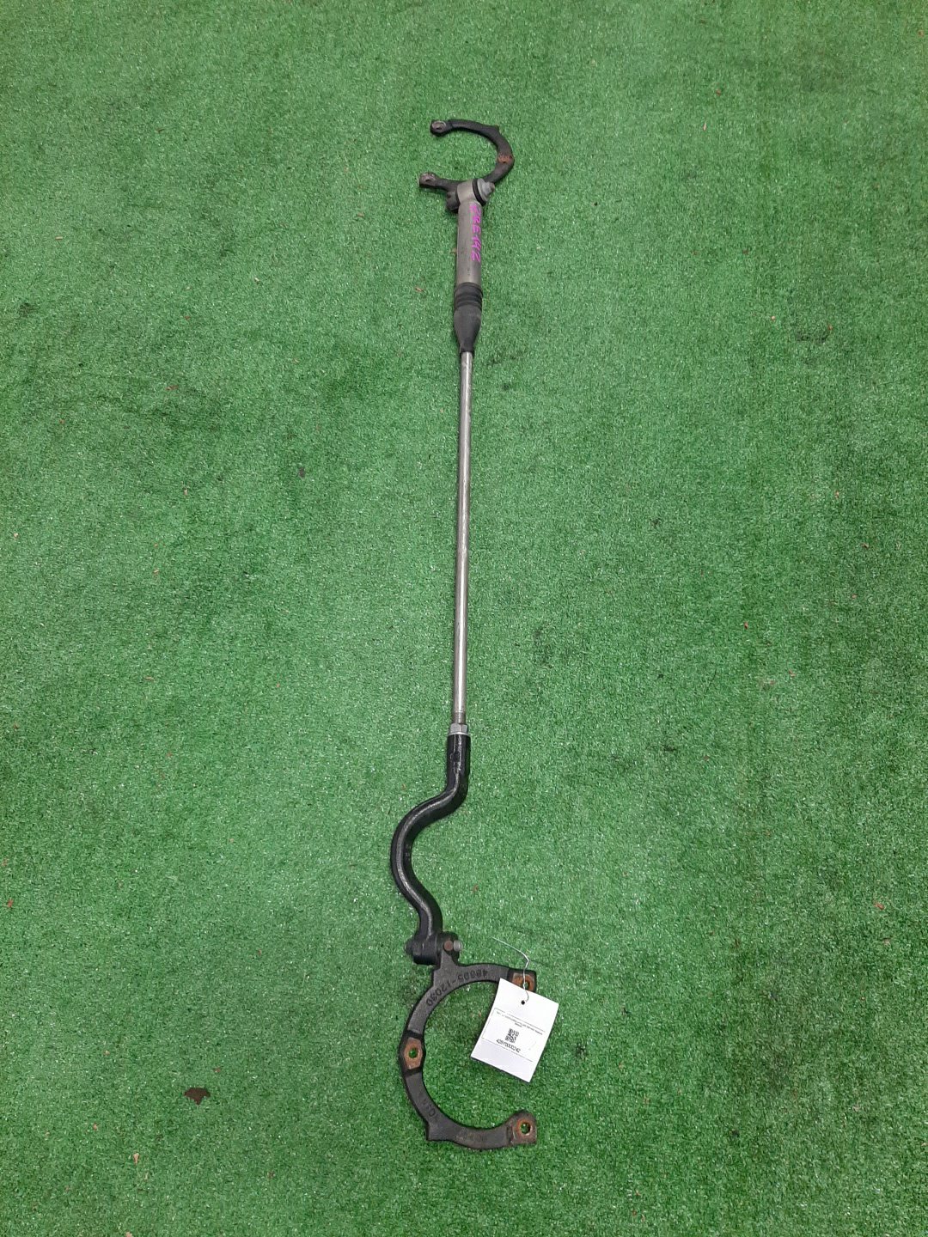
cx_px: 464
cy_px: 618
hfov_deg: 53.1
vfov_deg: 67.3
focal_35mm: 26
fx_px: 929
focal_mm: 3.93
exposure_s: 1/50
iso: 150
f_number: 1.7
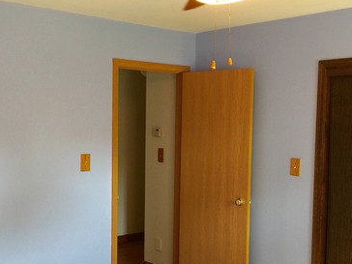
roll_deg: -1.9
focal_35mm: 51
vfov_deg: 28.5
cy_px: 165
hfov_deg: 37.5
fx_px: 519
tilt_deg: -3.1
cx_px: 161
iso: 50
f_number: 2.2
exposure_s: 1/15
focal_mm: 4.15
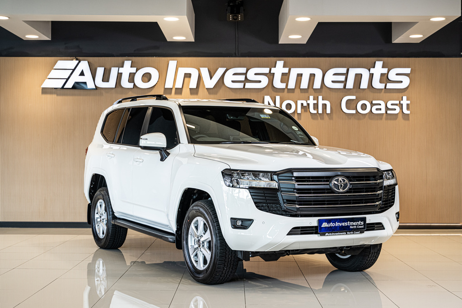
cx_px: 231
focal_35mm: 54
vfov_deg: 25.1
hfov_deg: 36.9
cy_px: 154
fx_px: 693
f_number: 4
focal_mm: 54
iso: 640
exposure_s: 1/125
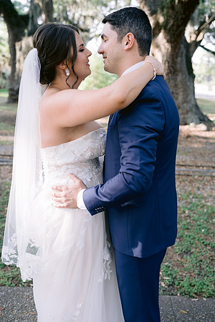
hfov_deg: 37.9
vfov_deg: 54.4
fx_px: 314
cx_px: 108
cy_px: 161
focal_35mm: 35
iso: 250
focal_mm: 35
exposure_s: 1/250
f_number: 2.8
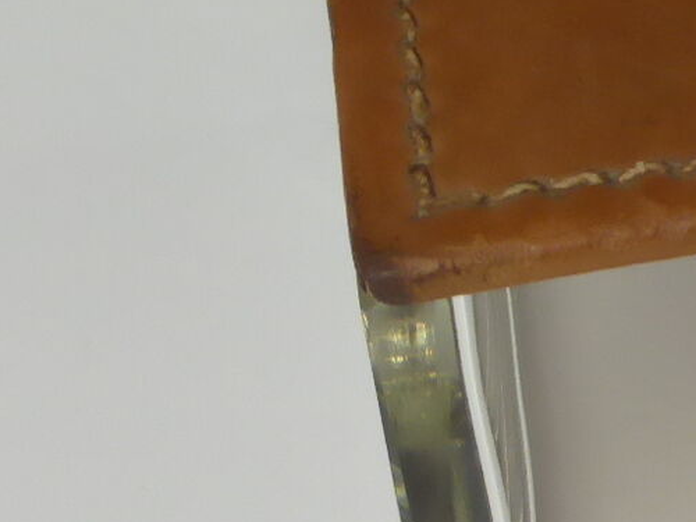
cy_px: -7
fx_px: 5308
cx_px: 1189
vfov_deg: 5.6
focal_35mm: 264
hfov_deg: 7.3
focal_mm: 11.7
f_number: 4.9
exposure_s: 1/60
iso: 200
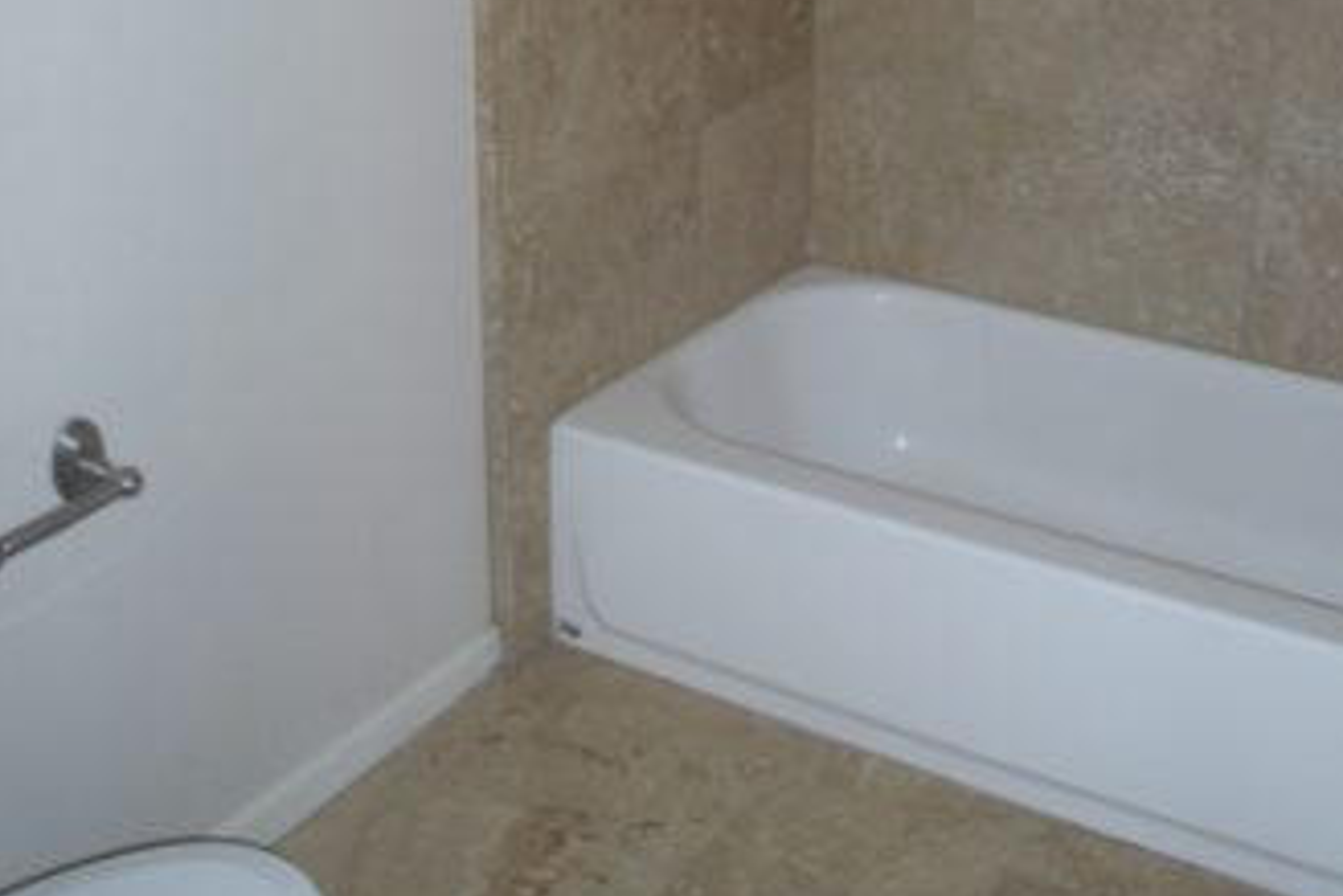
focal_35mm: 54
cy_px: 164
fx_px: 2015
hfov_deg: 36.9
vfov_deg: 24.6
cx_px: 680
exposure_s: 1/60
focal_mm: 6.3
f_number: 2.9
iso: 200
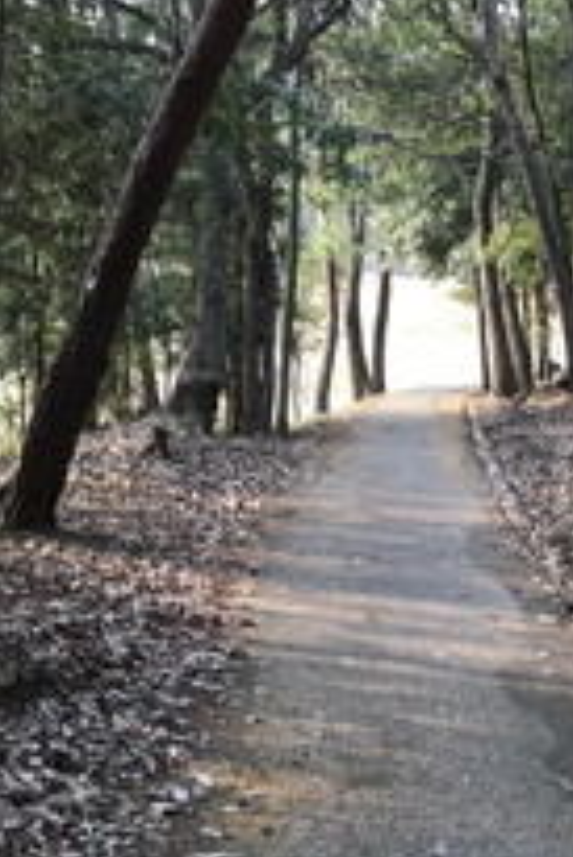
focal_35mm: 78
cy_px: 483
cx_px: 406
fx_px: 1859
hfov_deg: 17.5
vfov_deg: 26.0
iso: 20
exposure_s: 1/128
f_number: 1.8
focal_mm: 3.99
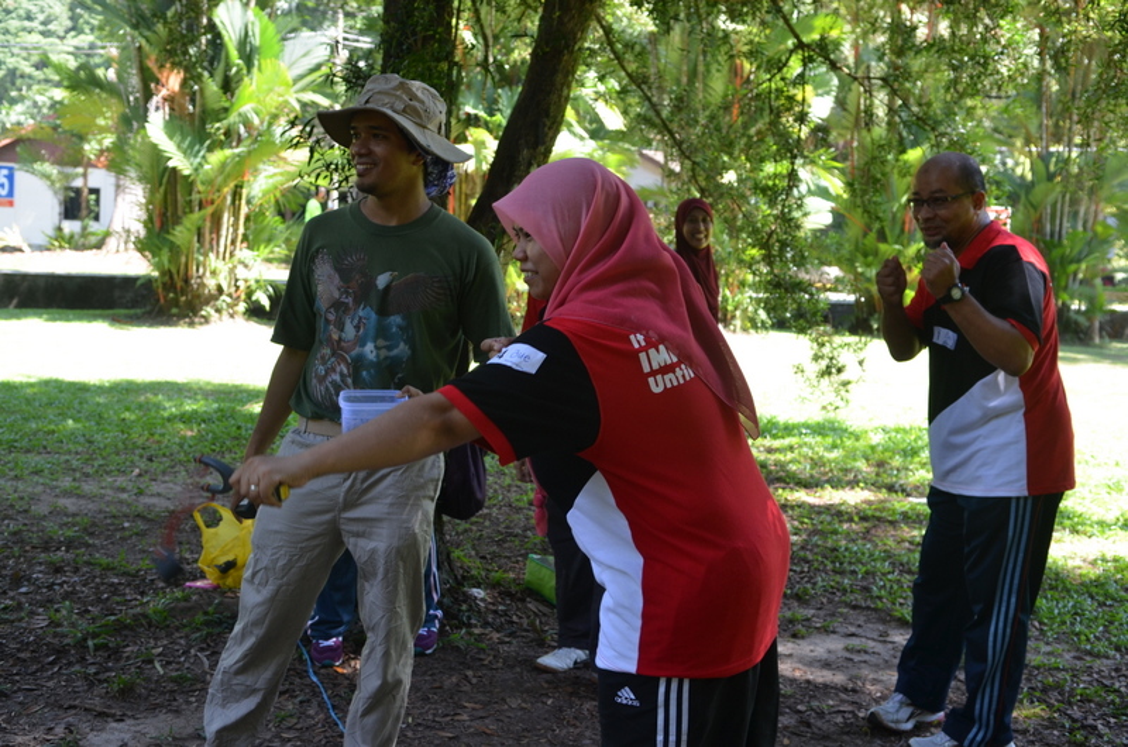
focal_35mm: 39
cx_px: 564
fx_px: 1220
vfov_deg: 34.1
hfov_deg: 49.6
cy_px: 374
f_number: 4
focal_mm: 26
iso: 250
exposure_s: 1/125
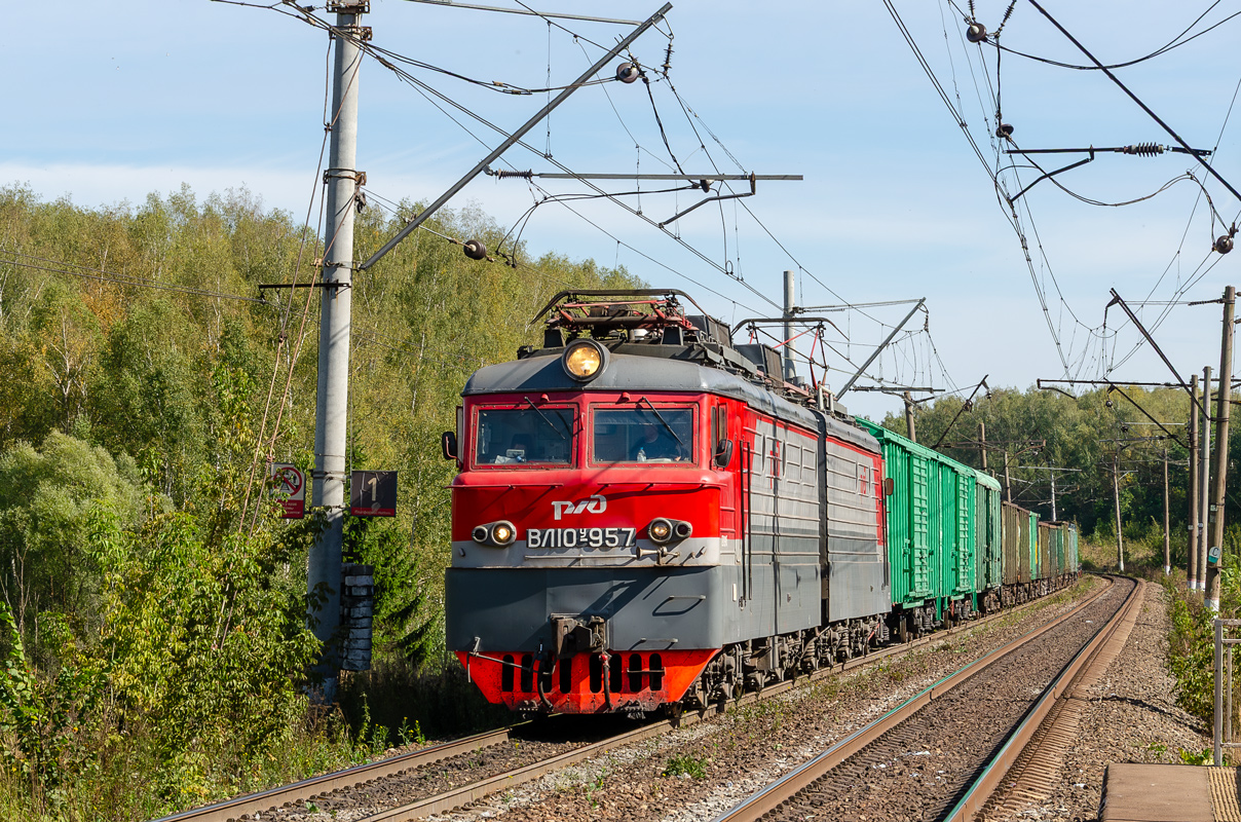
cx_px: 620
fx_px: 2683
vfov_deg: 17.4
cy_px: 411
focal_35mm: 78
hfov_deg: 26.0
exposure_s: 1/320
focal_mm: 52
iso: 125
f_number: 9
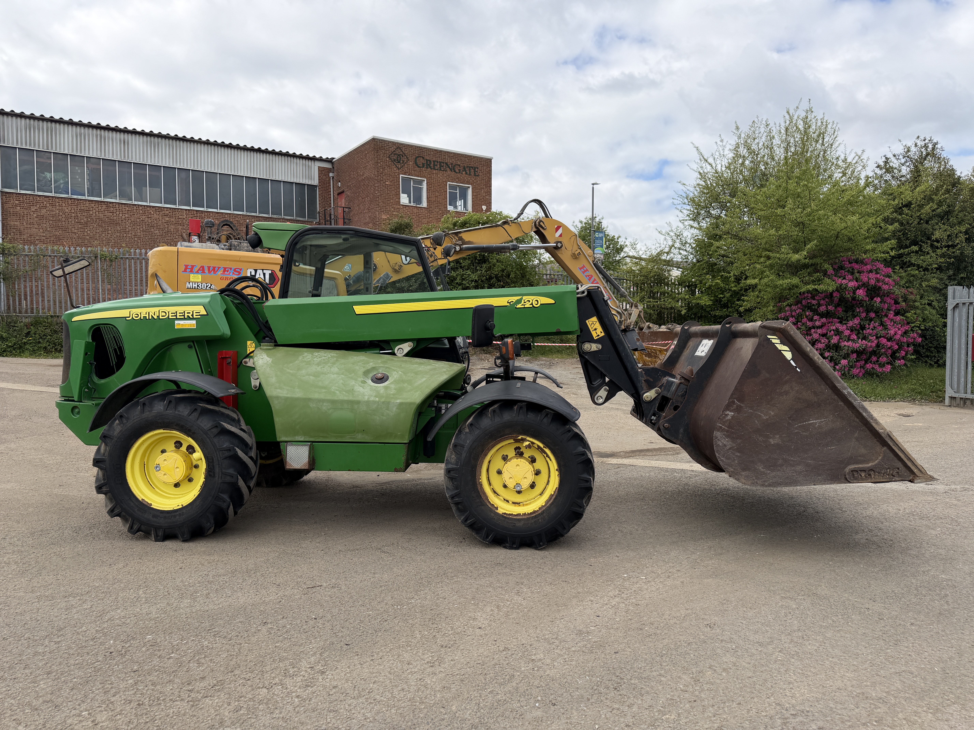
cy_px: 365
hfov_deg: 71.6
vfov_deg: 56.8
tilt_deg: -2.6
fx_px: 675
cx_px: 487
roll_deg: +1.2
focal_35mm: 24
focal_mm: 6.76
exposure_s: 1/3425
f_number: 1.78
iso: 100
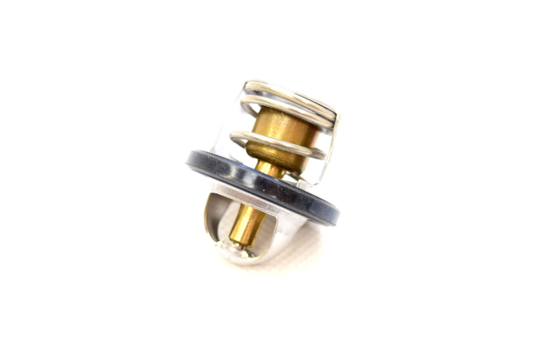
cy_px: 180
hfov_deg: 33.4
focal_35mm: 60
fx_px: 902
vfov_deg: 22.7
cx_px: 270
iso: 400
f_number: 5
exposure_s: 1/100
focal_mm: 40
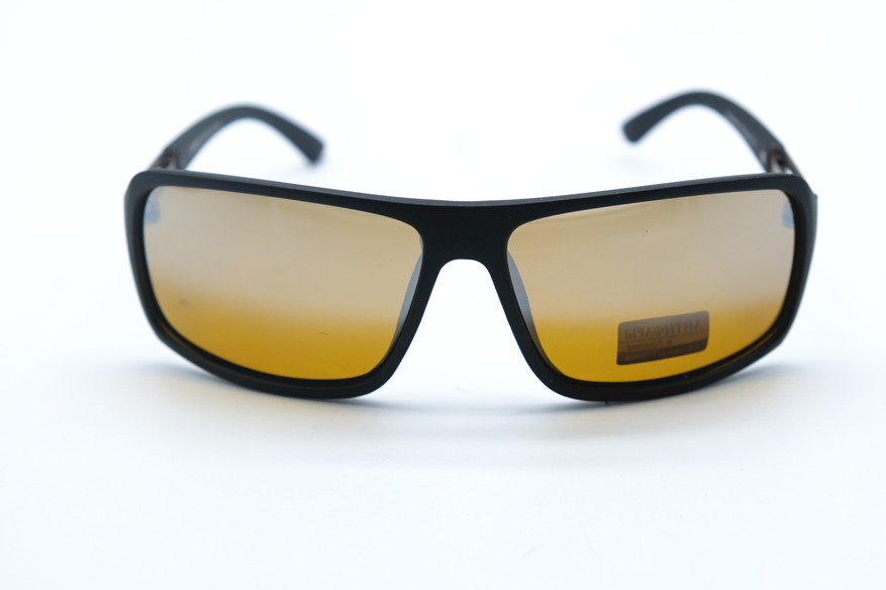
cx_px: 432
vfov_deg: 18.7
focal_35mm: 73
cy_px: 283
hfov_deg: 27.7
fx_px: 1796
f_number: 5.6
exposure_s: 1/210
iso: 160
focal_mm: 42.5
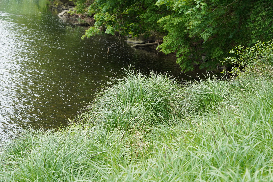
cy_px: 91
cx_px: 136
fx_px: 682
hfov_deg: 22.6
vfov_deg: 15.2
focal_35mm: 90
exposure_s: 1/125
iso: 640
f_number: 9
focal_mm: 90
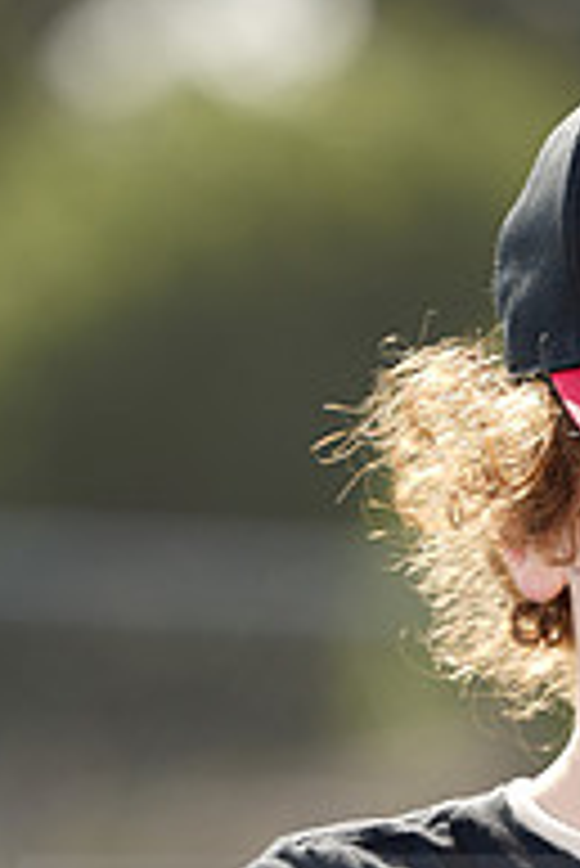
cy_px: 917
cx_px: 821
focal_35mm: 600
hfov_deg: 2.3
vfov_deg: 3.4
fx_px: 14473
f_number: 4.5
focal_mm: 200
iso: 64
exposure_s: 1/250
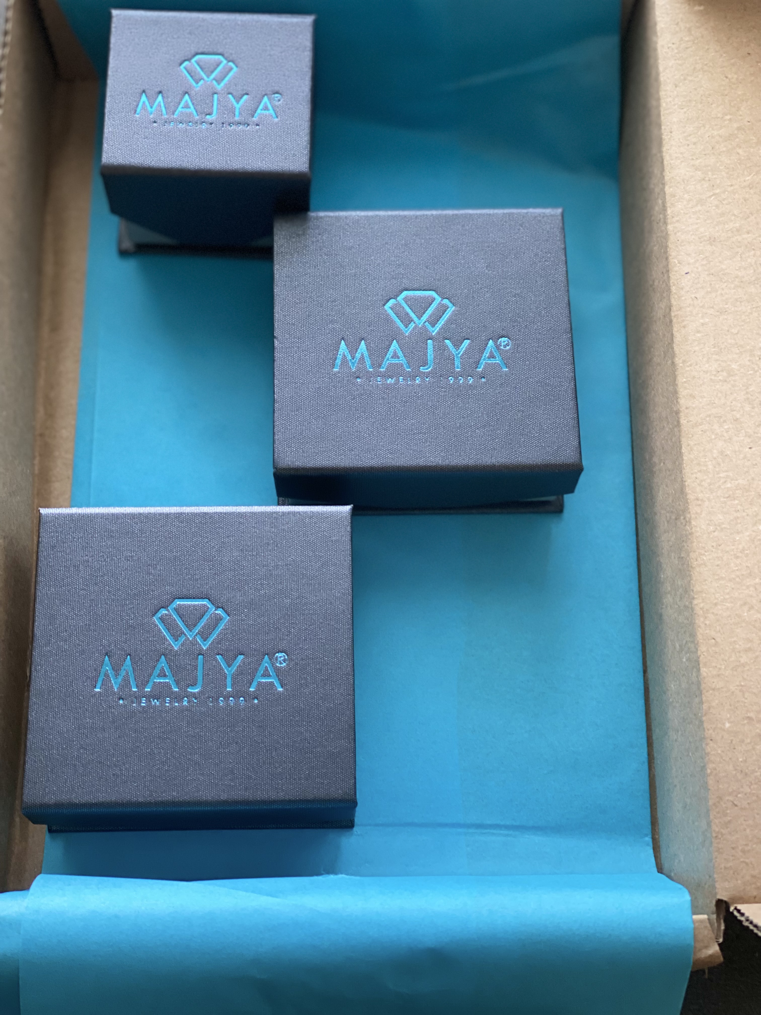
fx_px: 1524
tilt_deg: -70.8
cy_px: 508
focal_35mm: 52
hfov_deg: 28.0
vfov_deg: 36.8
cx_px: 380
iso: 250
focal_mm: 6
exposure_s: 1/40
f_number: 2
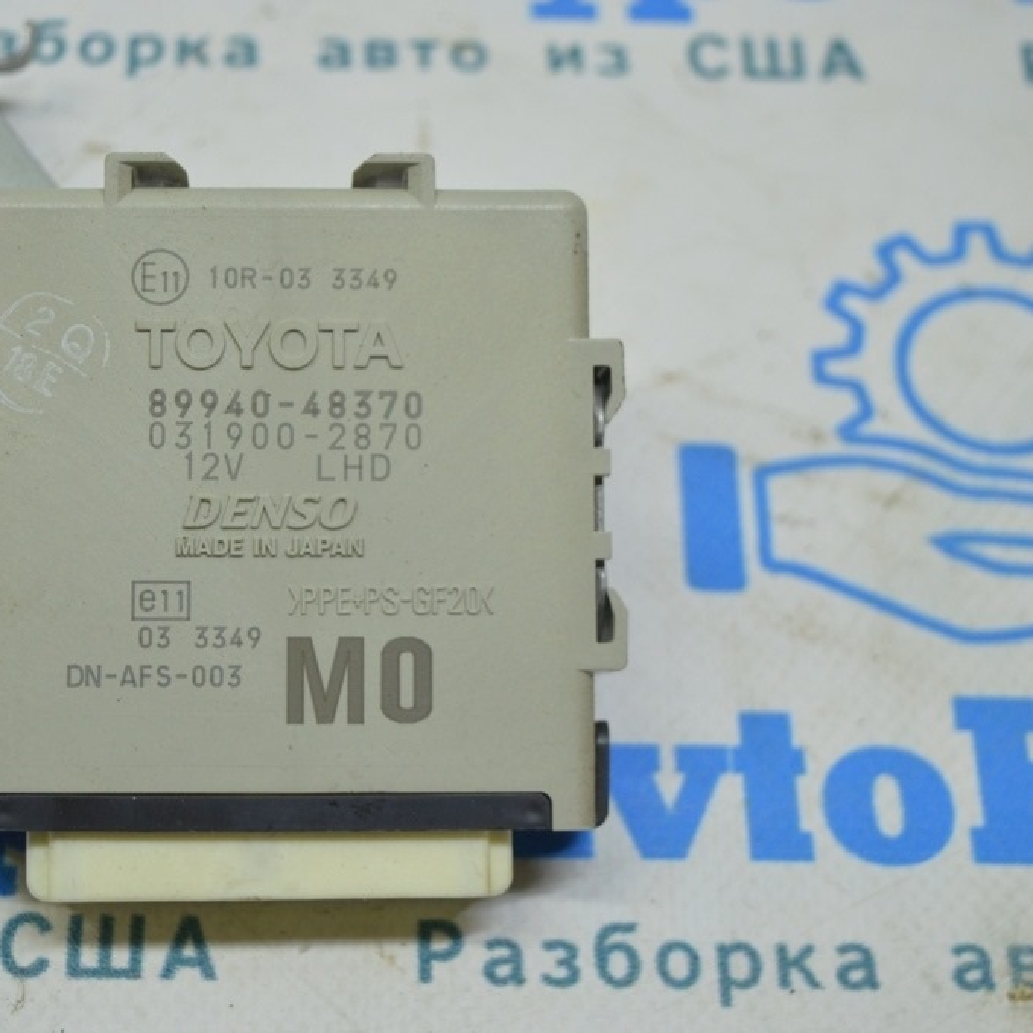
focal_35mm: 73
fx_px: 2465
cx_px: 298
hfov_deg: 23.5
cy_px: 516
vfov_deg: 23.7
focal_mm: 38
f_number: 4.8
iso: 400
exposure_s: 1/50
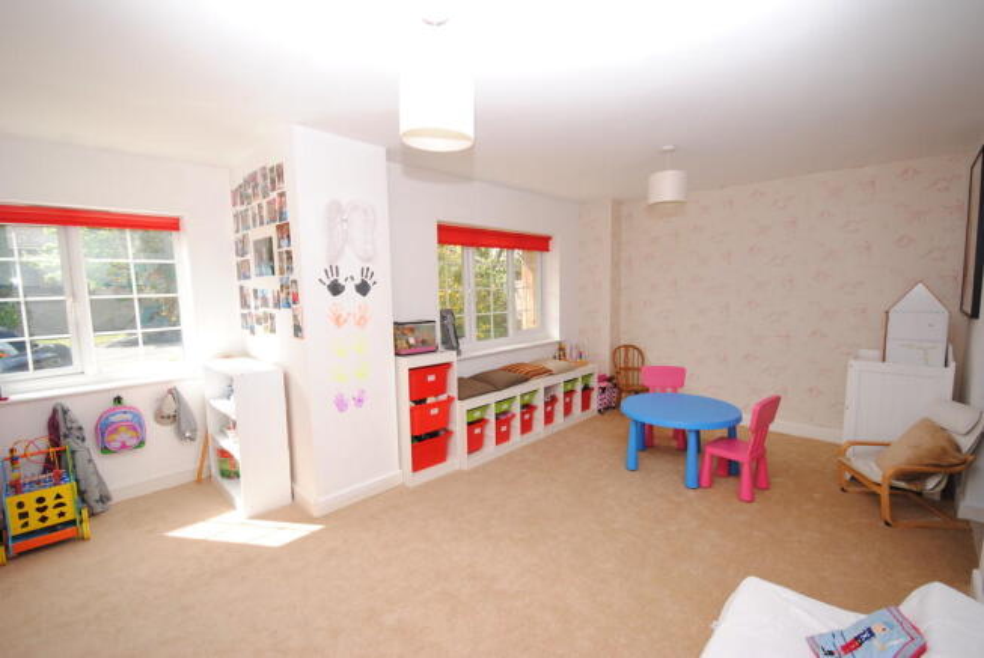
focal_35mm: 15
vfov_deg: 77.5
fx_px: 410
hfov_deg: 100.3
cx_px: 492
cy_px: 329
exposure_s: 1/125
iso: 180
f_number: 5.6
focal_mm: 10
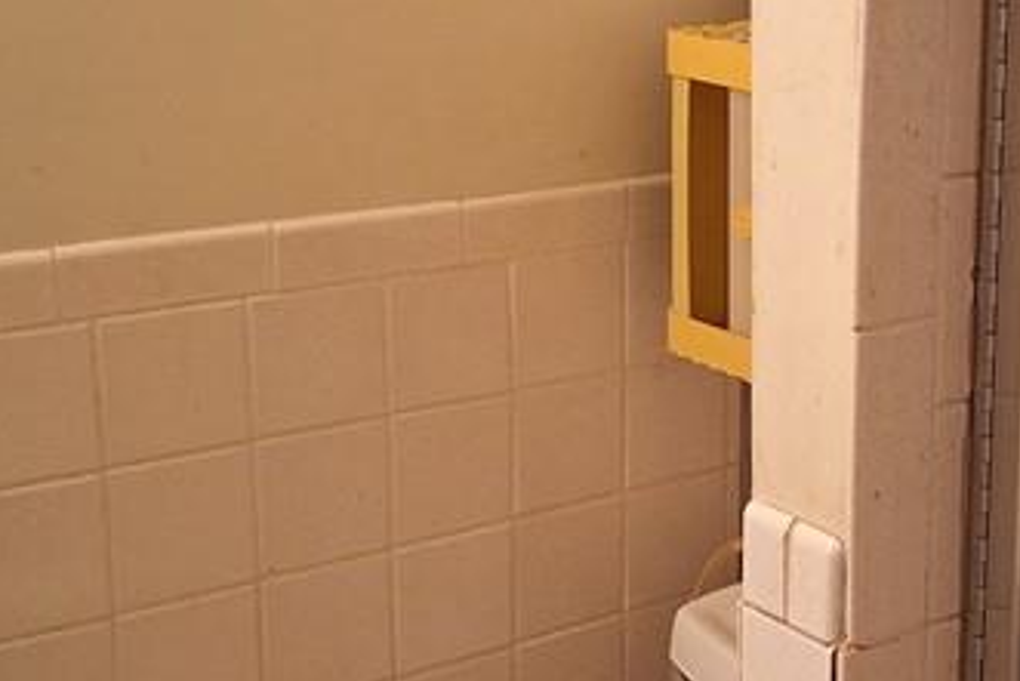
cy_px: 339
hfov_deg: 26.2
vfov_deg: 18.4
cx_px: 974
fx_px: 2097
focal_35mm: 74
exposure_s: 1/24
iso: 250
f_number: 1.8
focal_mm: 5.54
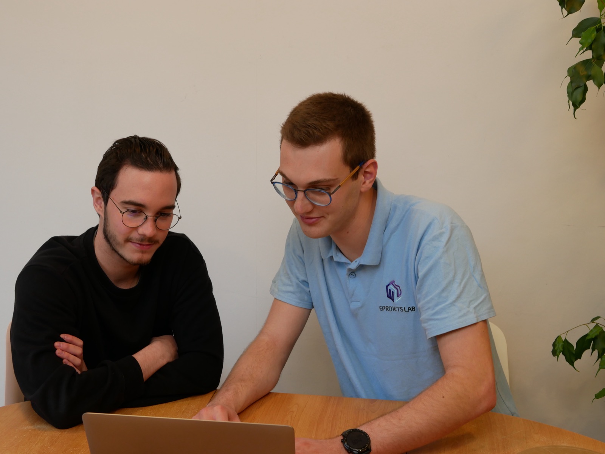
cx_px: 302
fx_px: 874
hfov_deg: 38.2
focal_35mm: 50
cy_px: 227
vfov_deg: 29.1
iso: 400
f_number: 6.3
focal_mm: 25
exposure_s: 1/40
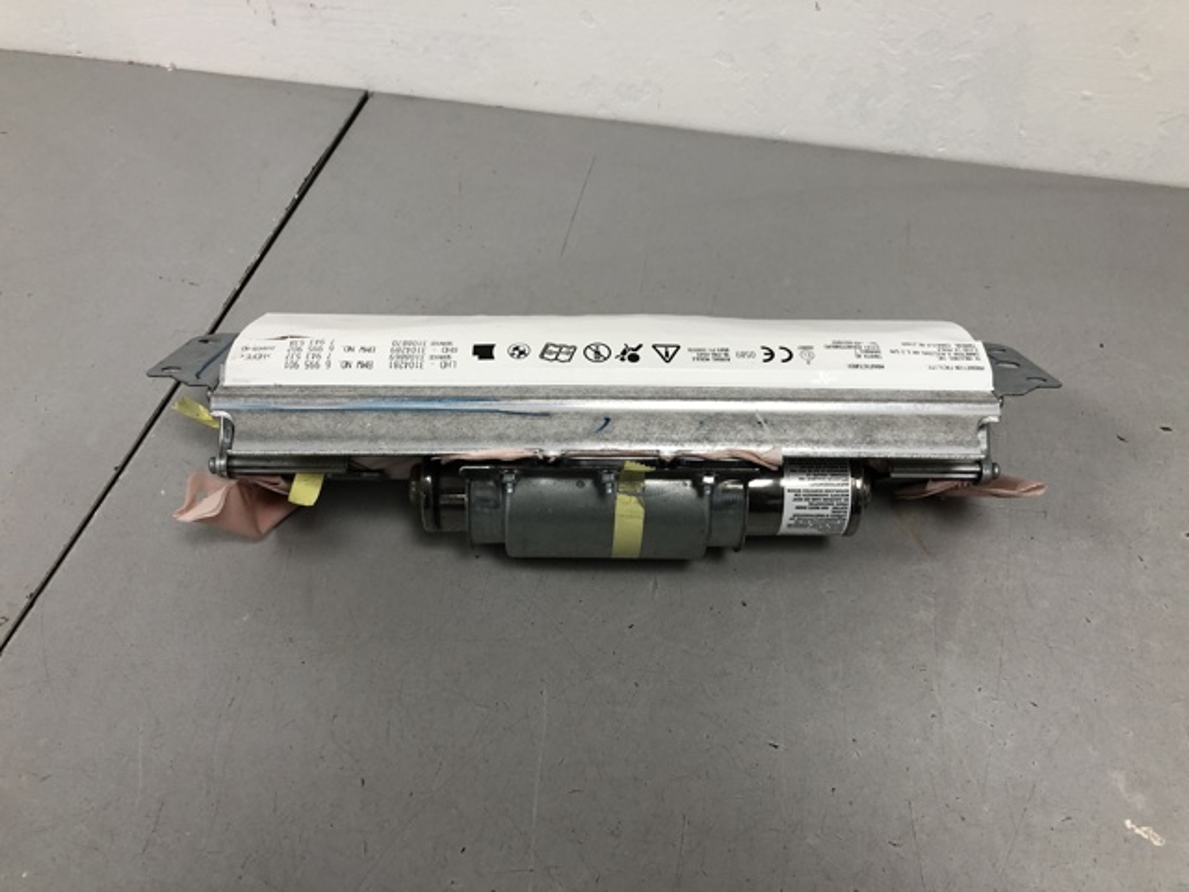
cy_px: 446
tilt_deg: -48.6
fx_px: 962
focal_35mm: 28
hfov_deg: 63.4
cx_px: 594
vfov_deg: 49.7
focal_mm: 4
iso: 25
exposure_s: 1/33
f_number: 1.8
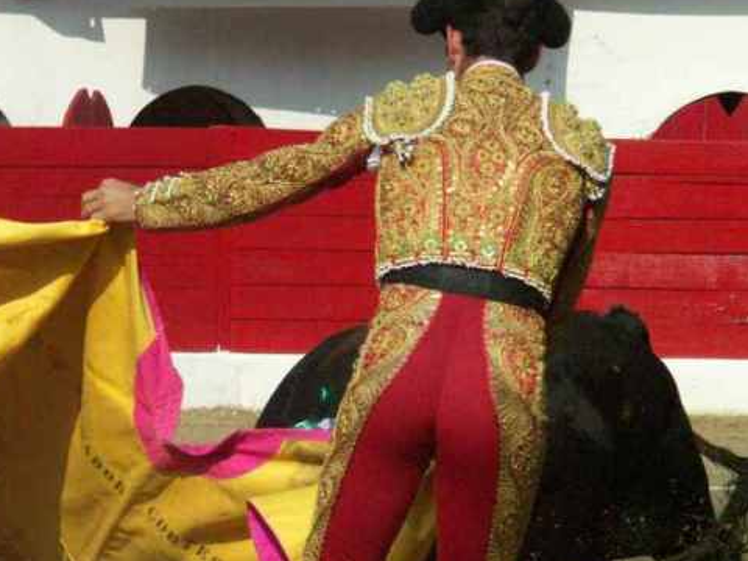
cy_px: 422
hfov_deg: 6.0
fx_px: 7174
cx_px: 231
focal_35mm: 332
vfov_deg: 4.5
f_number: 5
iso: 400
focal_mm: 50.48
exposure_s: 1/4000
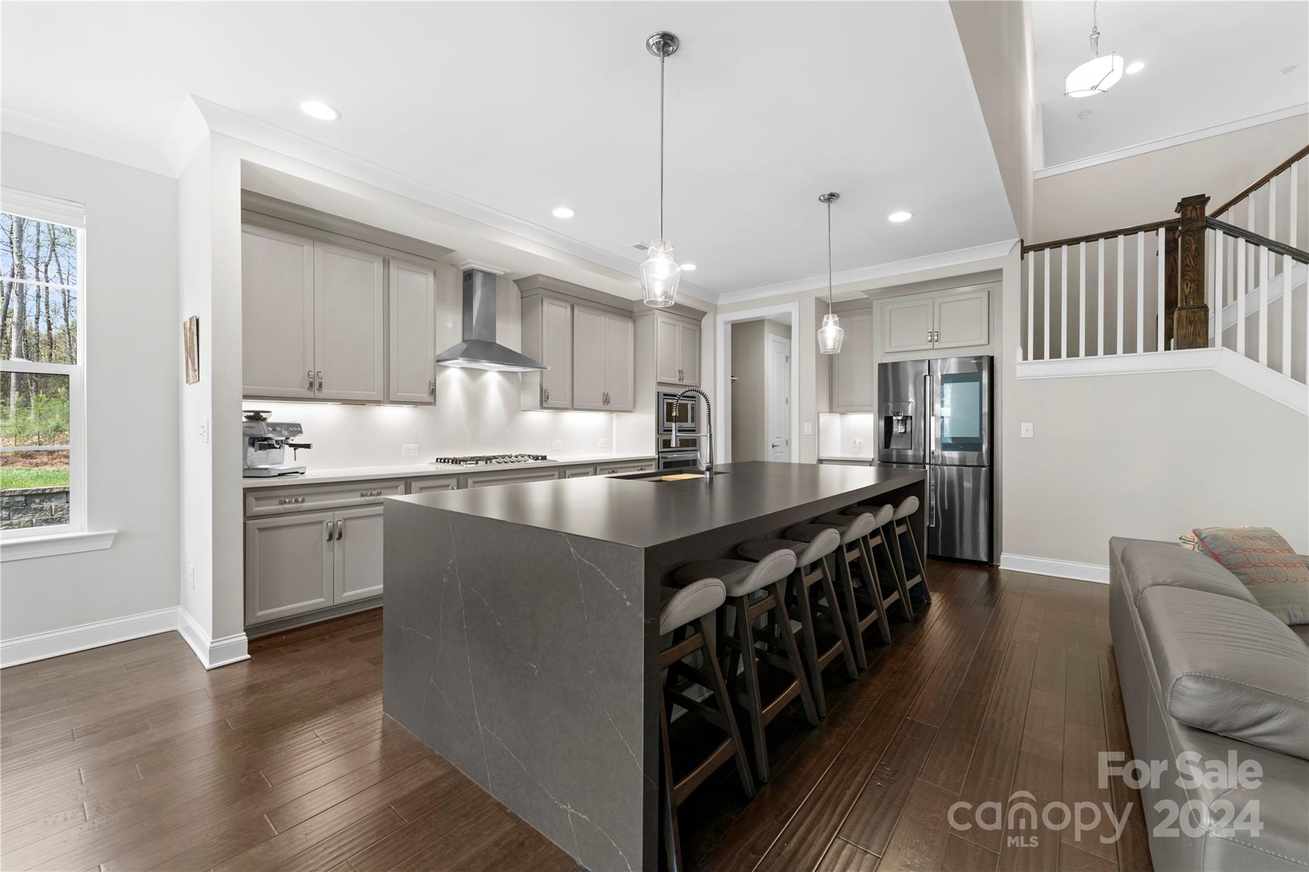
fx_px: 509
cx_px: 654
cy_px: 436
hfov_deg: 104.3
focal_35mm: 14
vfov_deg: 81.2
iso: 160
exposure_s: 1/5
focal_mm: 14
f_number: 6.3
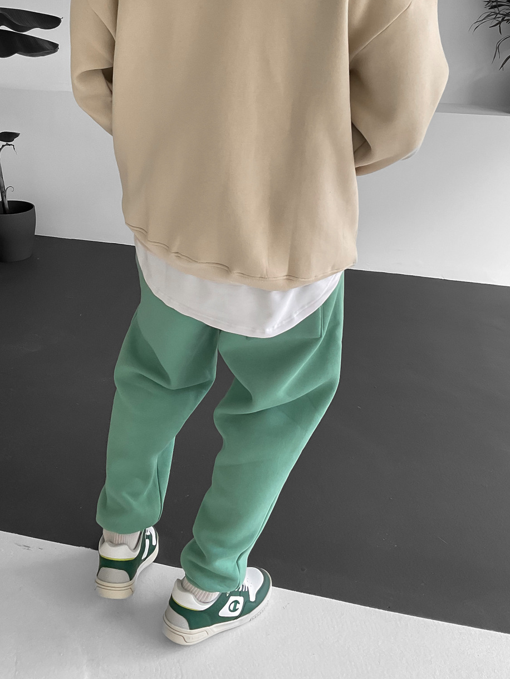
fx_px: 746
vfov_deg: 48.6
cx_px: 205
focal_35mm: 38
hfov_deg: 37.6
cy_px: 265
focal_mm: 3
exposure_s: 1/120
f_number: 1.8
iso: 64
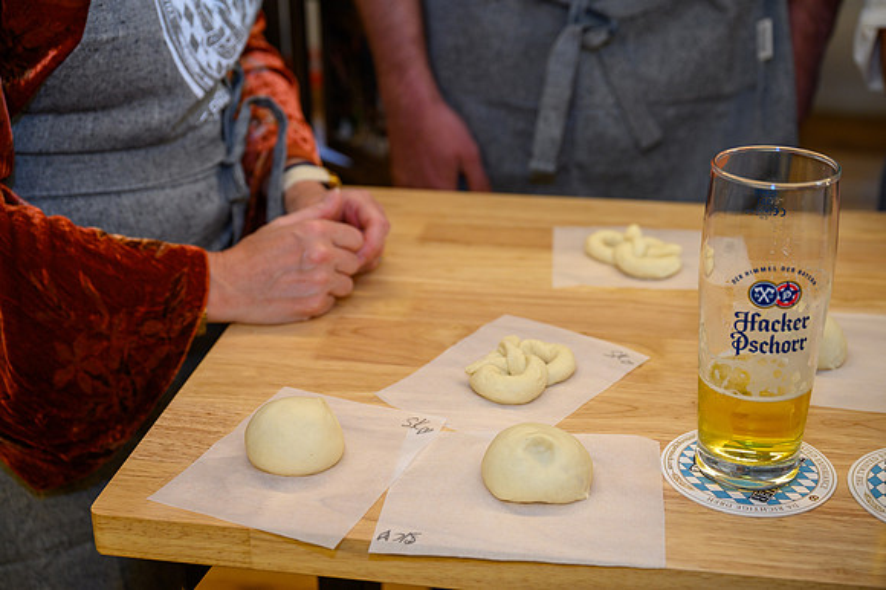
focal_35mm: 51
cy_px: 295
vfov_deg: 26.5
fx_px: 1254
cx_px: 443
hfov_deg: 38.9
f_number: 4
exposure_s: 1/60
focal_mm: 51
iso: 640
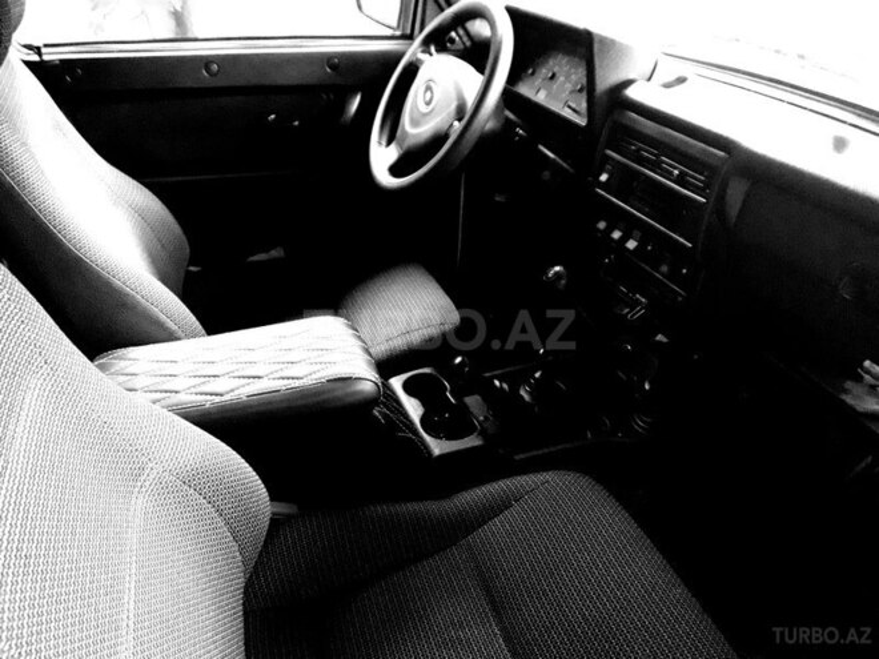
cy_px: 330
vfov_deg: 51.4
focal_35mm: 27
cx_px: 440
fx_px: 686
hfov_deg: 65.3
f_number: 1.9
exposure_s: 1/10
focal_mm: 3.6
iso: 800
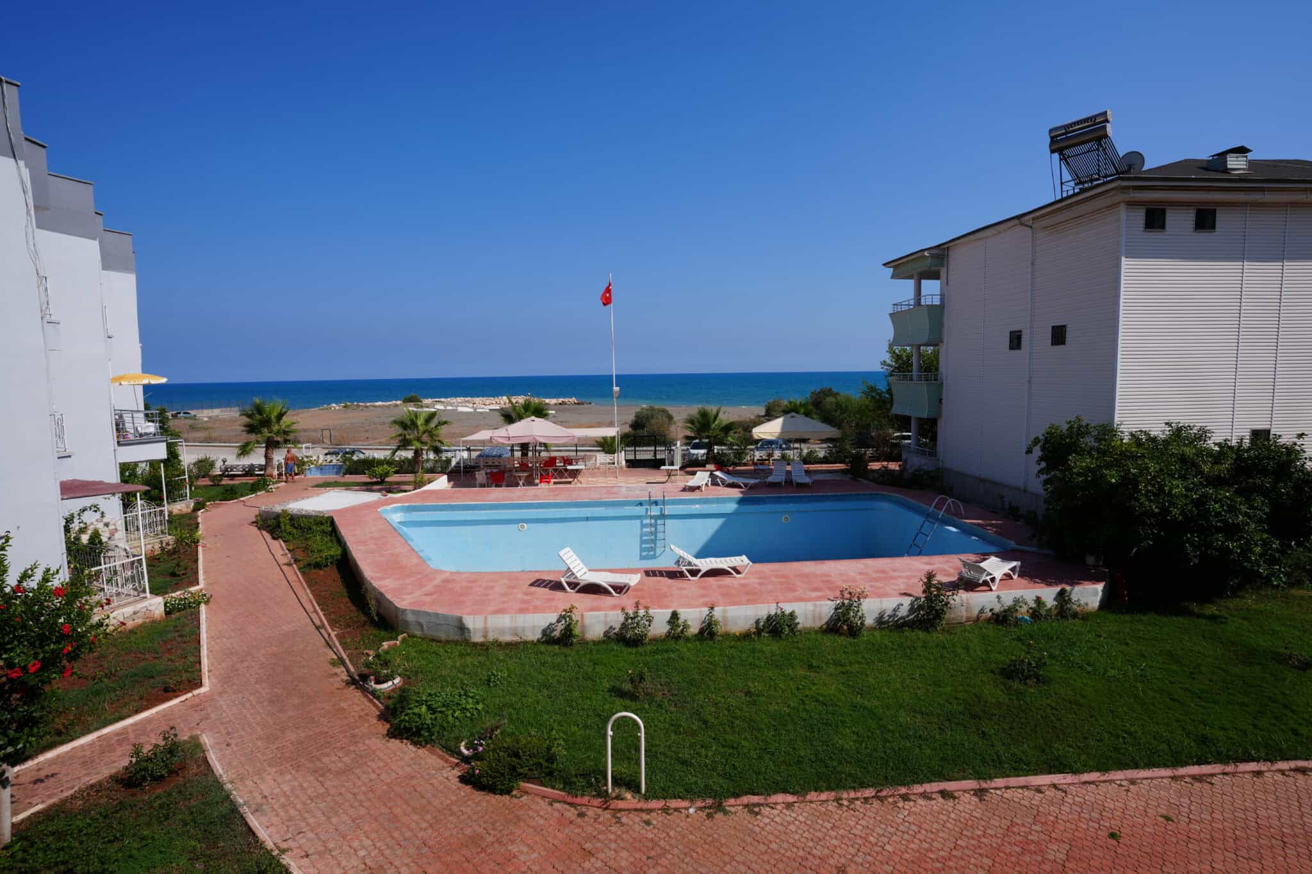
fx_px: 619
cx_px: 656
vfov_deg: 70.4
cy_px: 437
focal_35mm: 17
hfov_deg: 93.3
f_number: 10
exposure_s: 1/250
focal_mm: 17
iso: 100
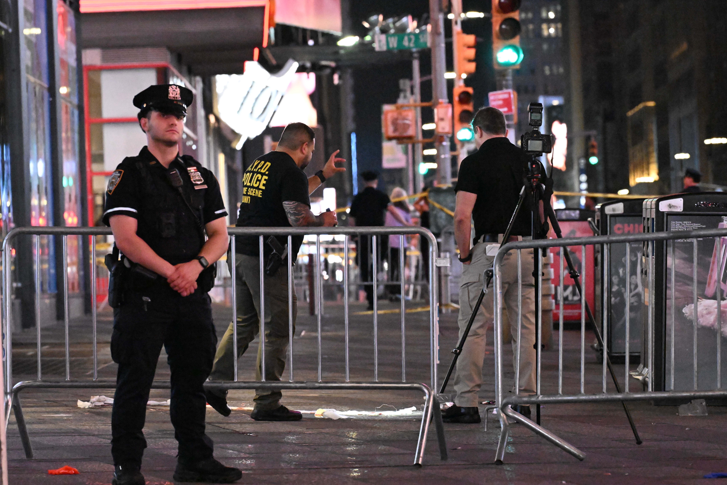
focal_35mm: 241
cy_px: 243
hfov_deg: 8.5
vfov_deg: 5.7
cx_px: 364
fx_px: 4866
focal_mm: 240
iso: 36000
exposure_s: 1/250
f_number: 9
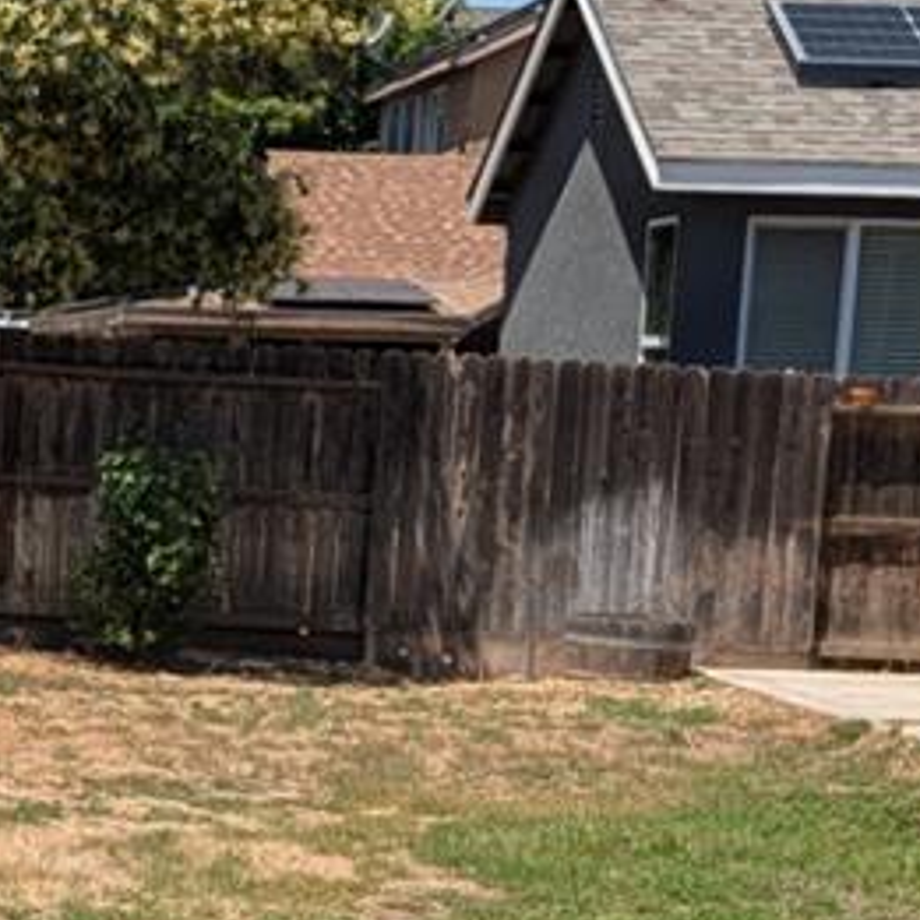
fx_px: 3668
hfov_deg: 13.3
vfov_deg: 14.0
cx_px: -534
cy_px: 1017
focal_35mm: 122
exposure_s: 1/1095
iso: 22
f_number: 1.68
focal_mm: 6.9
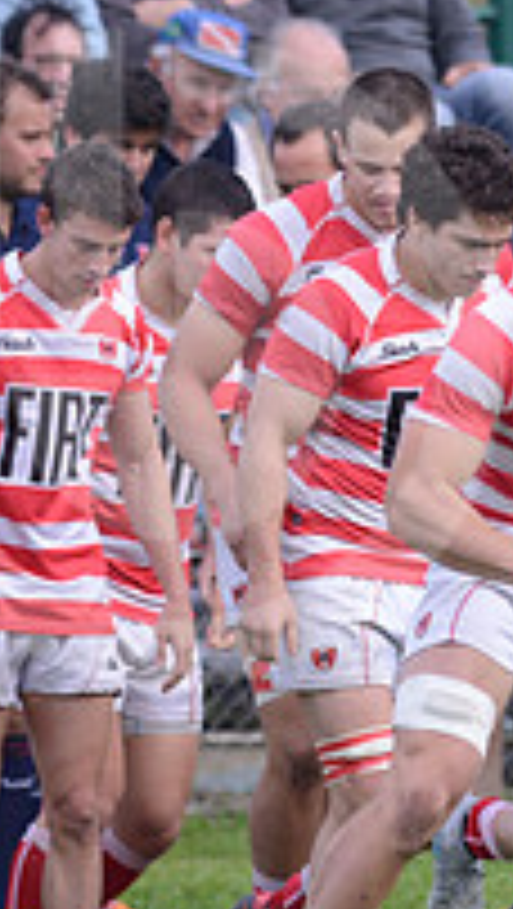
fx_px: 30442
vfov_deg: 1.7
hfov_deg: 1.0
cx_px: 945
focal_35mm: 1262
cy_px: 367
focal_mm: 420
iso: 560
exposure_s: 1/1600
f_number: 4
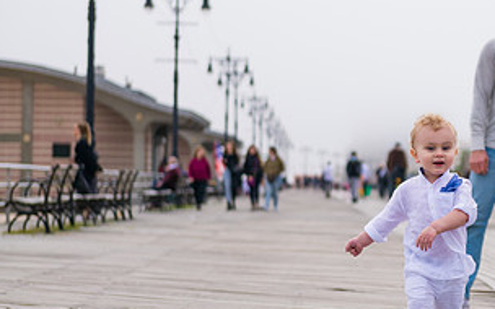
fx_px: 1835
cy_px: 141
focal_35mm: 136
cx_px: 440
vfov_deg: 9.6
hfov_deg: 15.2
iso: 200
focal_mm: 70
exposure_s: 1/4000
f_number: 3.2
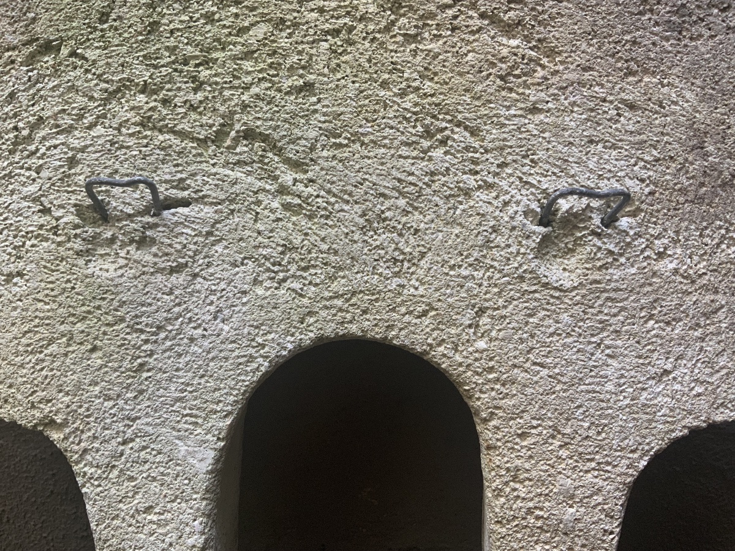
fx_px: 616
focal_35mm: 29
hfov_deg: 61.7
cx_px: 368
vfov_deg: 48.2
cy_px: 276
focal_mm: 3
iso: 64
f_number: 1.8
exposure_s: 1/64
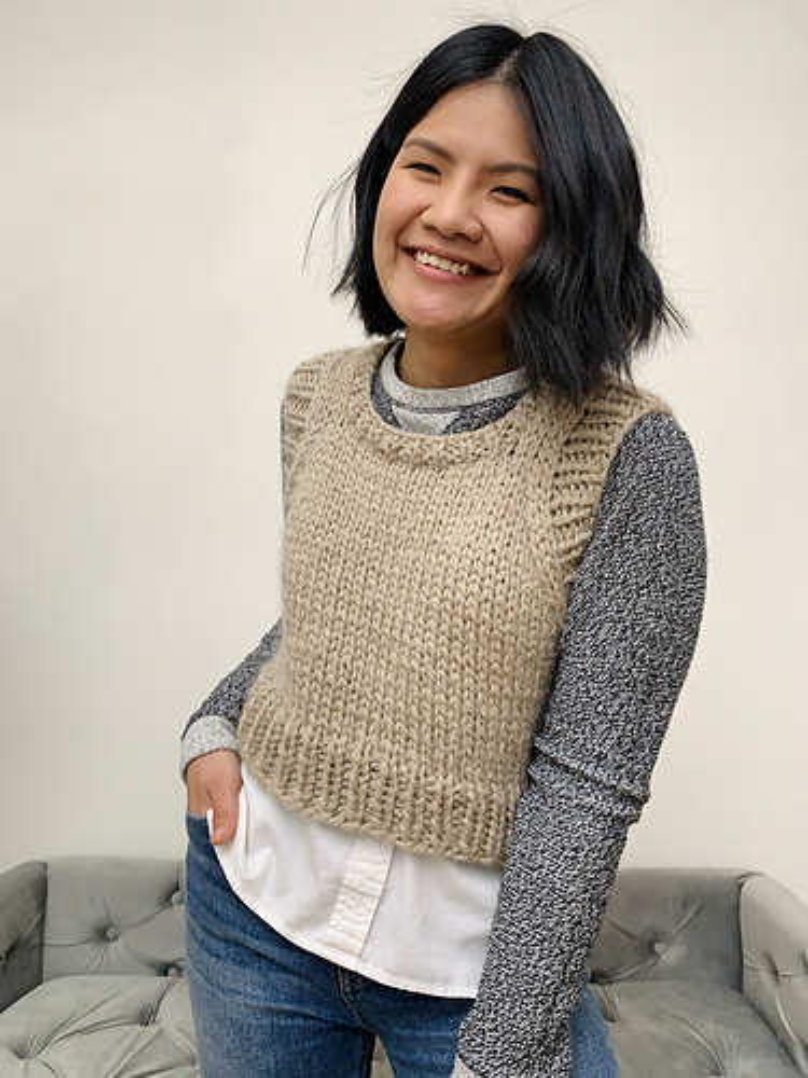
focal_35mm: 26
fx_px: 809
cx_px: 404
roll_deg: +0.1
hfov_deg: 53.1
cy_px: 539
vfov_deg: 67.3
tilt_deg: +6.7
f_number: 1.8
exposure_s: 1/60
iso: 125
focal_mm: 4.25
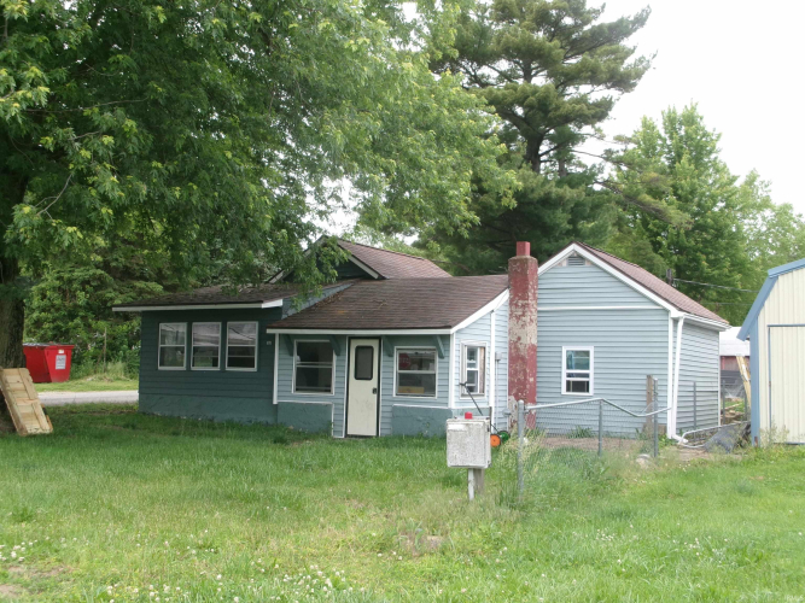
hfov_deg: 43.9
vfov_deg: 33.6
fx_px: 1000
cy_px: 302
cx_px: 402
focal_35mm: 43
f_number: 4.7
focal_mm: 7.8
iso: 100
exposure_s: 1/140
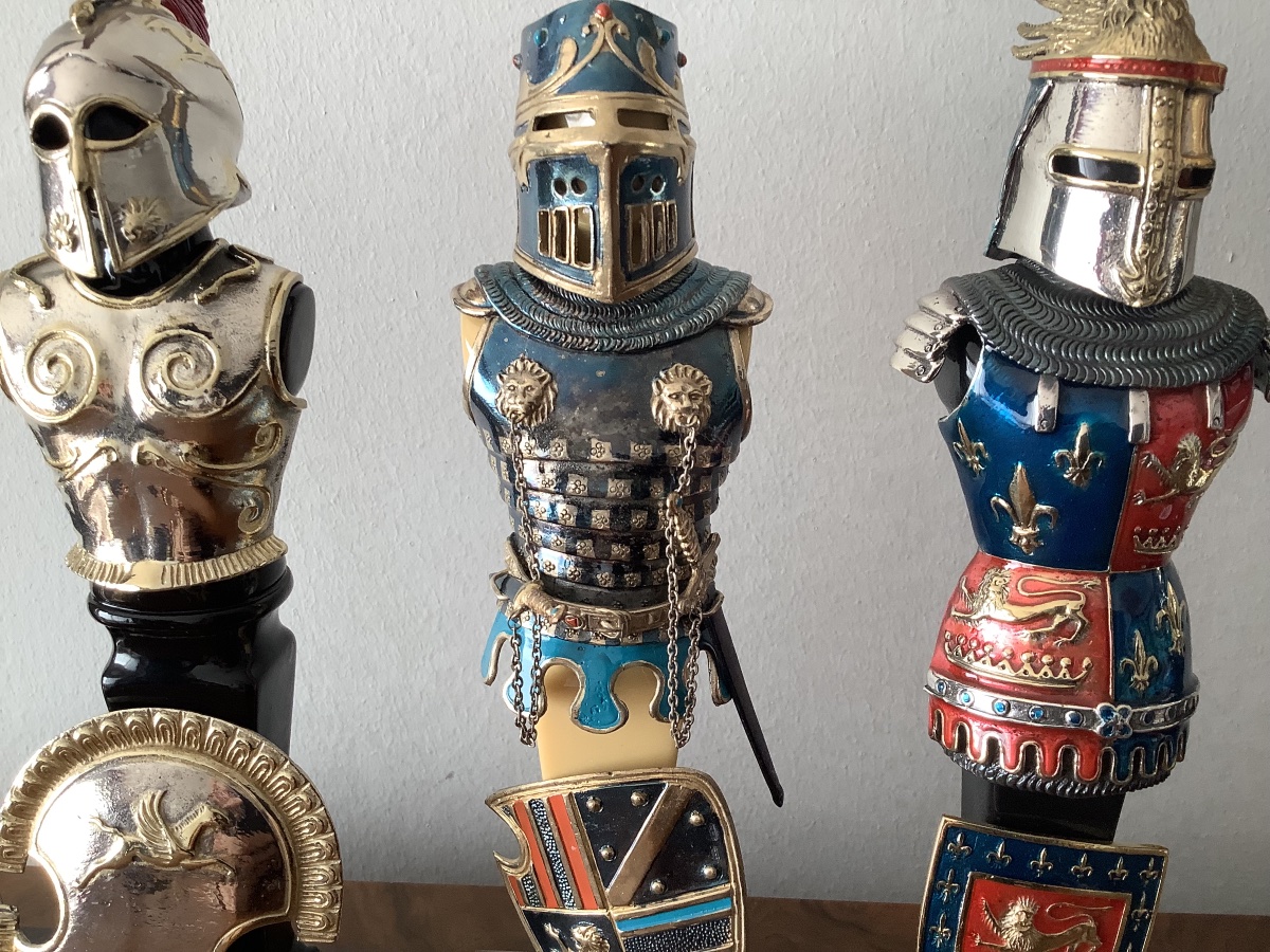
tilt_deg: -19.0
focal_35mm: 31
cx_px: 635
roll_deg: -0.9
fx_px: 1137
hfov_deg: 58.4
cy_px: 476
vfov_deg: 45.4
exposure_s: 1/50
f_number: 2.4
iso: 50
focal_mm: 3.3
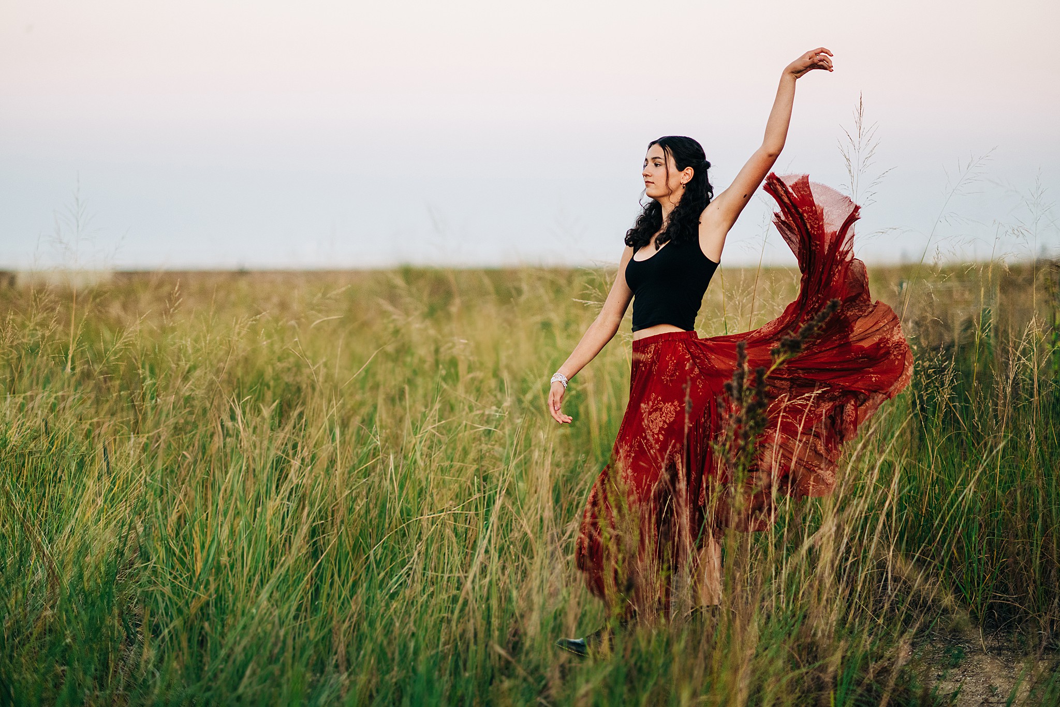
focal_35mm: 85
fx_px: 2503
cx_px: 530
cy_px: 354
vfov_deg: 16.1
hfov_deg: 23.9
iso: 800
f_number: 1.6
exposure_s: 1/1000
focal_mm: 85
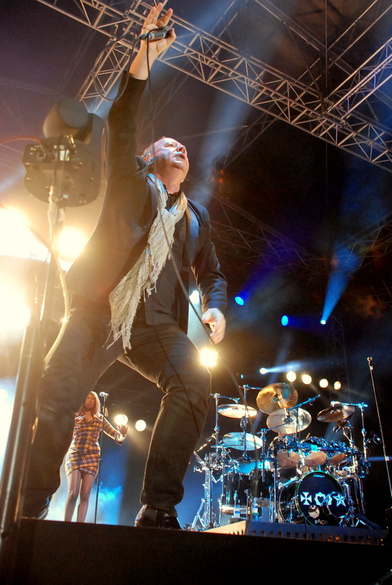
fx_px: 537
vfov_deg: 57.2
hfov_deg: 40.1
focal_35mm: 33
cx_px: 196
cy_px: 292
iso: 1600
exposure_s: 1/160
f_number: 3.8
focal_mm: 22
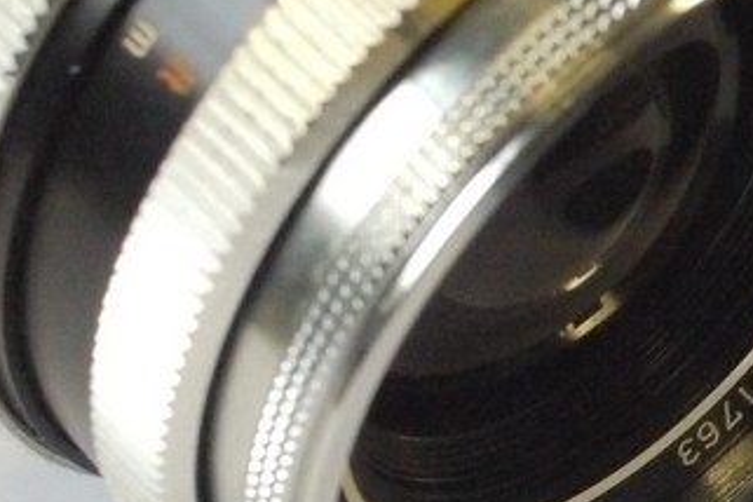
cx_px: 873
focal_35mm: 233
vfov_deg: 5.9
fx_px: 4873
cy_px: 293
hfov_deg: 8.7
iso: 1600
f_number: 8
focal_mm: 30
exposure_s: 1/160
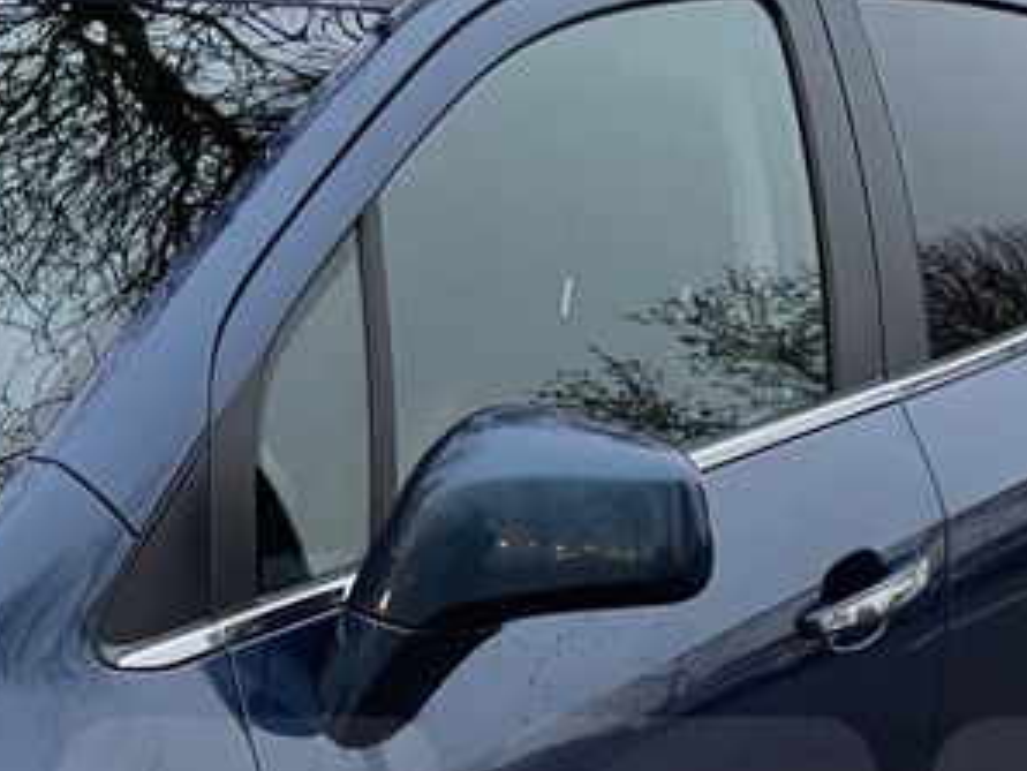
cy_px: 940
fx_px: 2879
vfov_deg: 14.7
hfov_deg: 18.8
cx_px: -301
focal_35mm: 97
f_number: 1.78
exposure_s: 1/25
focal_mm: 6.76
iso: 1600
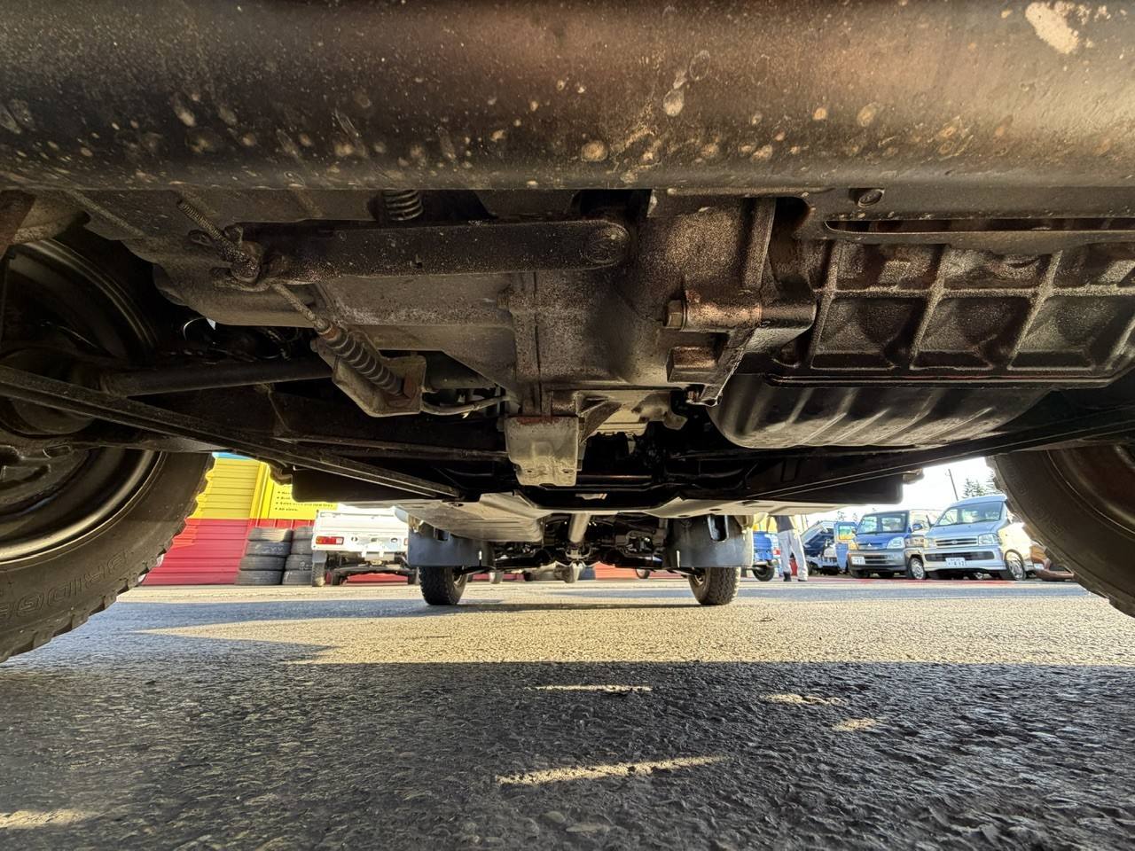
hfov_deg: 102.1
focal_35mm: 14
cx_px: 568
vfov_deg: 85.7
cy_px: 426
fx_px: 459
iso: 125
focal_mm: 2.22
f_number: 2.2
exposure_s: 1/121
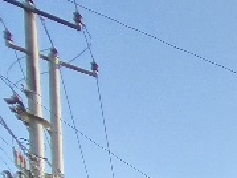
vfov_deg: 16.3
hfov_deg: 17.5
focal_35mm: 58
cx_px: 511
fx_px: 397
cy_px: 392
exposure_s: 1/137
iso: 50
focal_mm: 1.74
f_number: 2.2
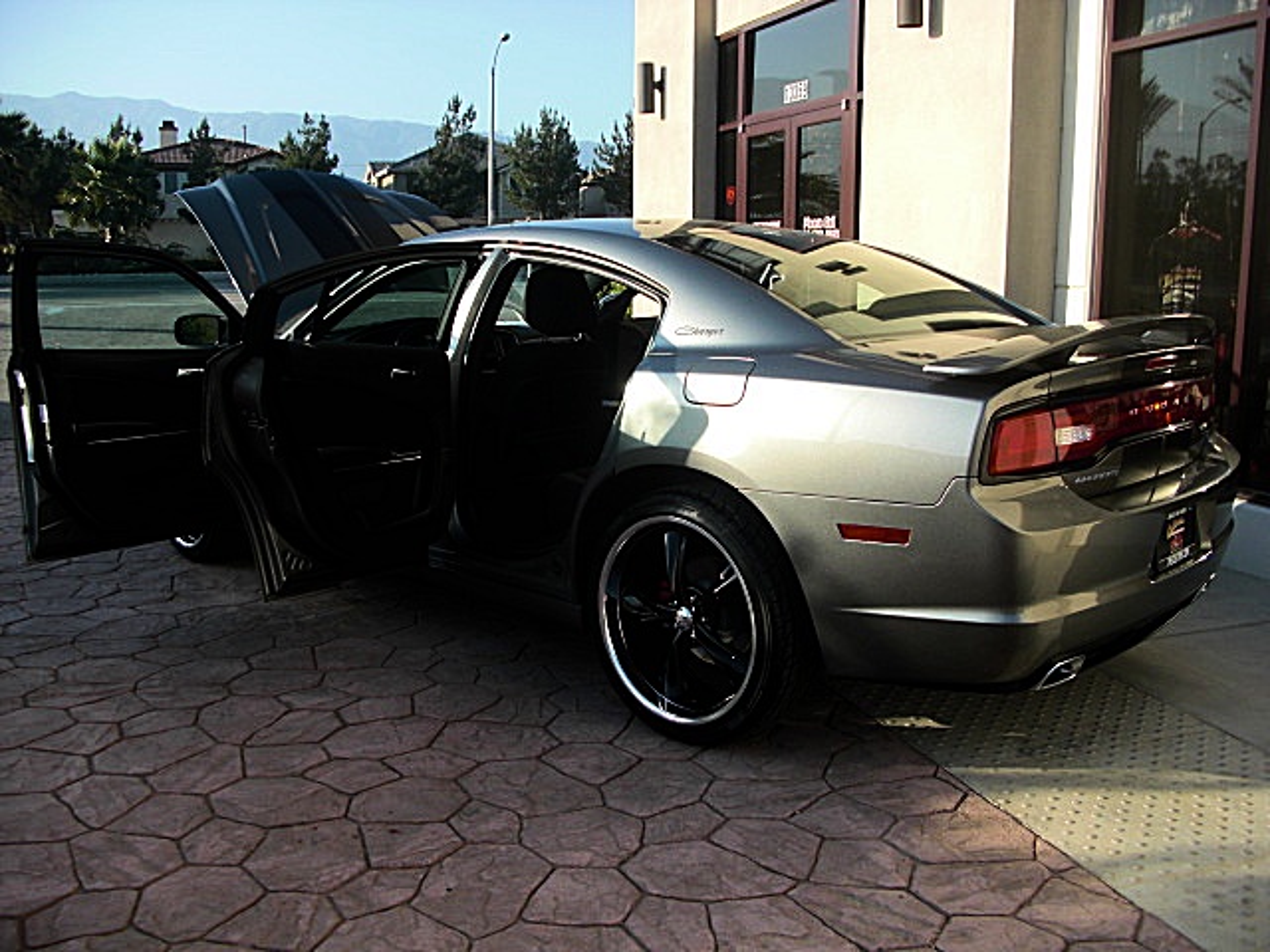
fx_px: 1321
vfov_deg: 39.7
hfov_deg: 51.4
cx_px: 635
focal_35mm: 36
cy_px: 476
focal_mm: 6.3
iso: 50
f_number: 2.8
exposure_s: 1/500
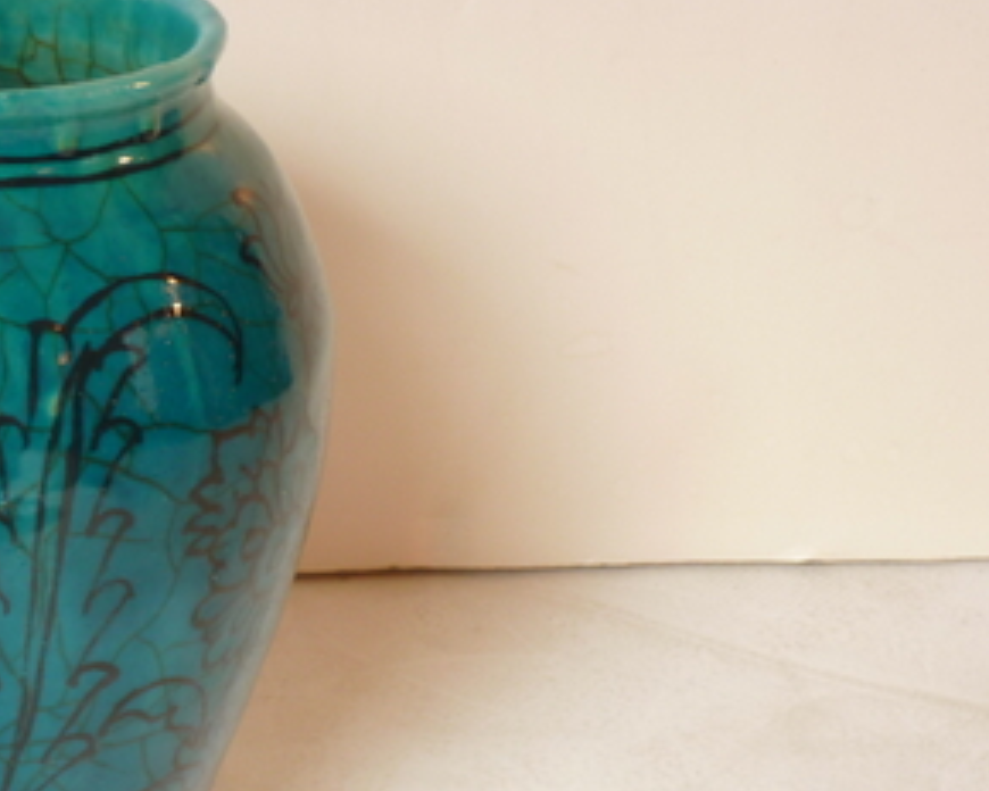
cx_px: 51
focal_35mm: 105
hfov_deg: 17.9
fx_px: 3073
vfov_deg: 14.6
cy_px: 617
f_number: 3.8
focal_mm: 8.5
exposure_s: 1/10
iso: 80
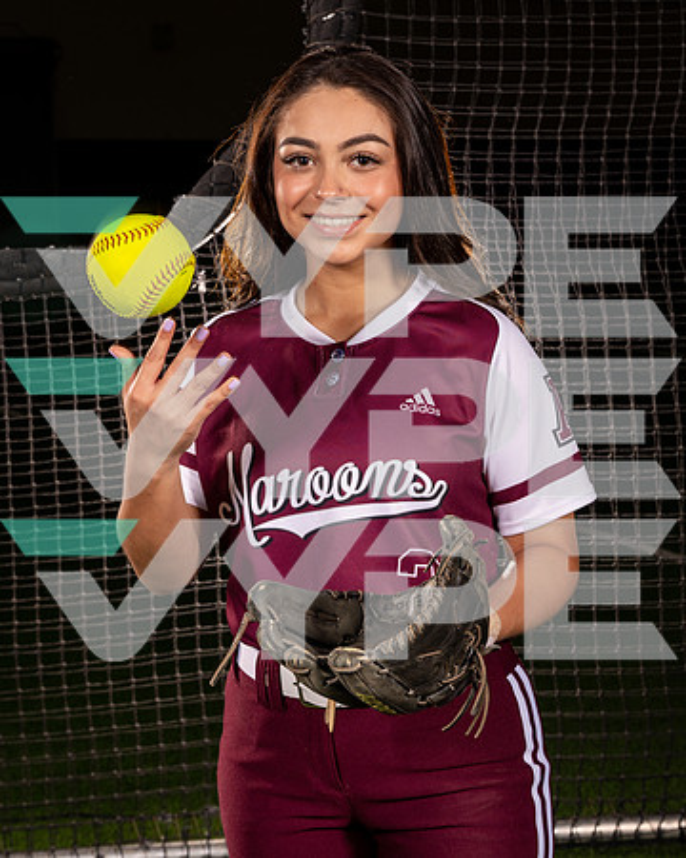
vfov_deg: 25.4
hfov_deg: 20.4
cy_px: 391
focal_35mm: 75
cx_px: 340
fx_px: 1905
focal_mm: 49
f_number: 8
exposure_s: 1/125
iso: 100
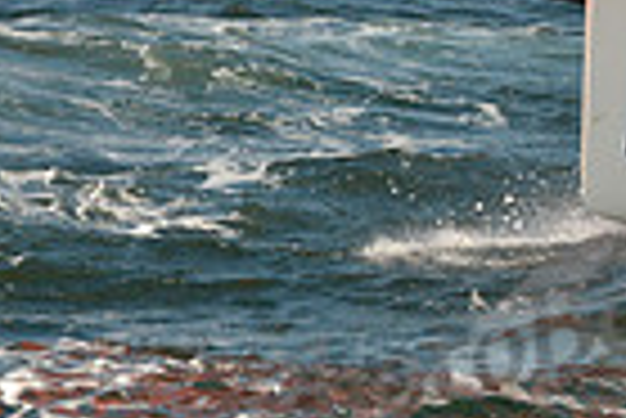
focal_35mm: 292
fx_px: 5083
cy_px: 38
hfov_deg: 6.9
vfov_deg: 4.7
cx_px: 1112
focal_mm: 70
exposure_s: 1/1000
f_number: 11
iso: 400
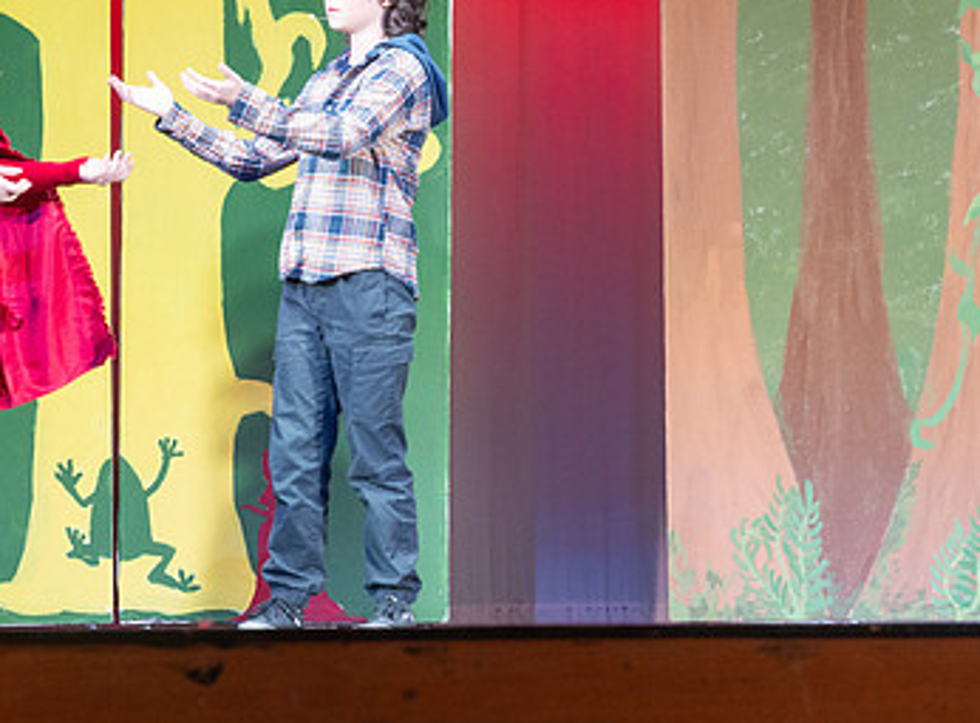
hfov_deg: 9.6
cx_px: 425
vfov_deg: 7.1
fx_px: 5824
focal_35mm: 207
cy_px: 280
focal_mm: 102
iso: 900
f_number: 2.8
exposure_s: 1/320
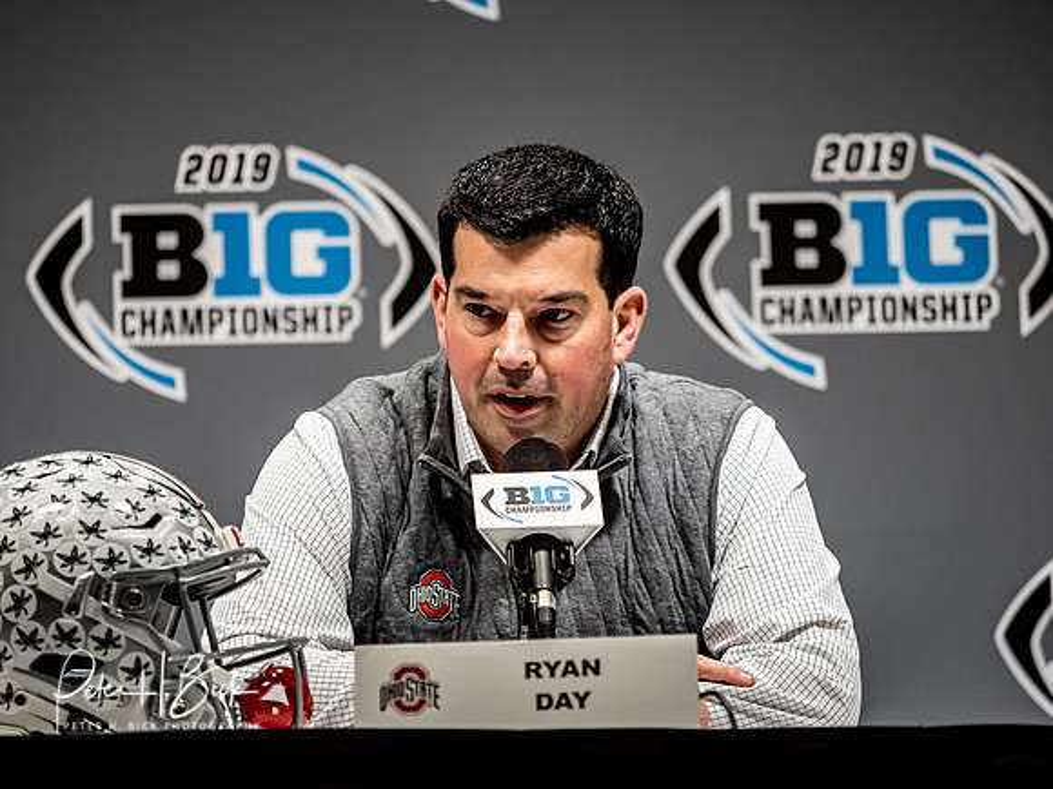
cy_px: 394
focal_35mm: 300
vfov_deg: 5.0
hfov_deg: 6.6
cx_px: 526
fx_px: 9126
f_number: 2.8
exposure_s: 1/250
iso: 1250
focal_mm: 150
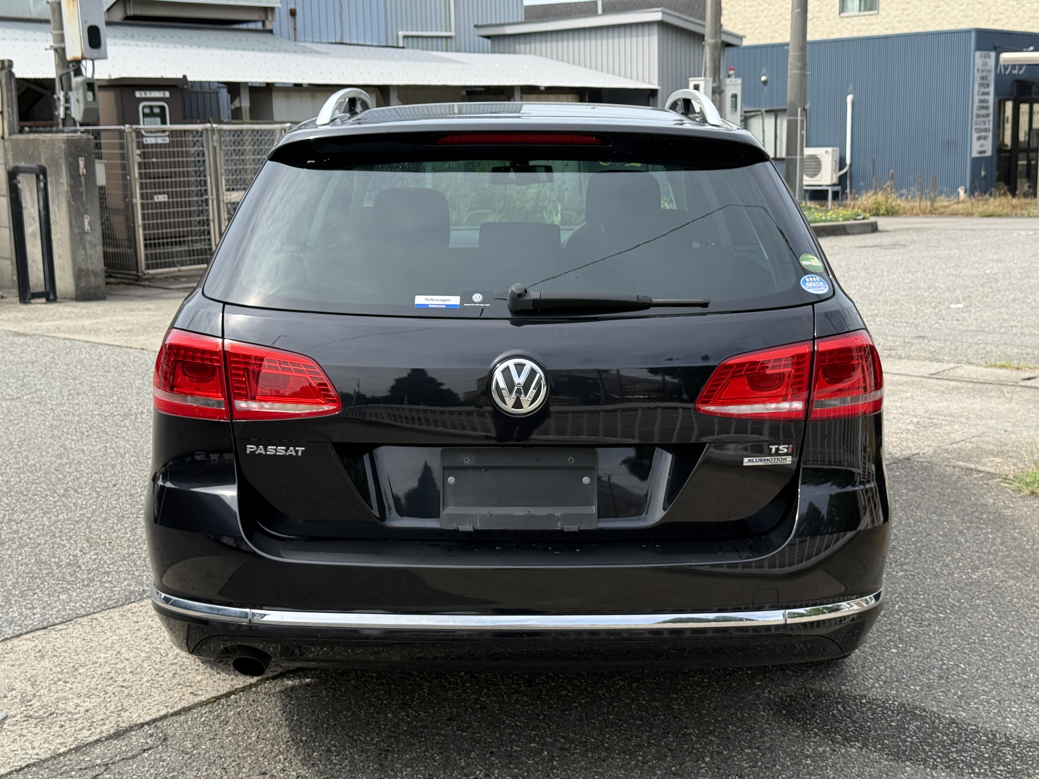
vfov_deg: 30.3
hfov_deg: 39.7
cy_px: 390
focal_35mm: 48
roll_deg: +1.5
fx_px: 1441
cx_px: 520
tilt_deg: -9.3
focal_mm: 6.76
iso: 100
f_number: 1.78
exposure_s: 1/2415
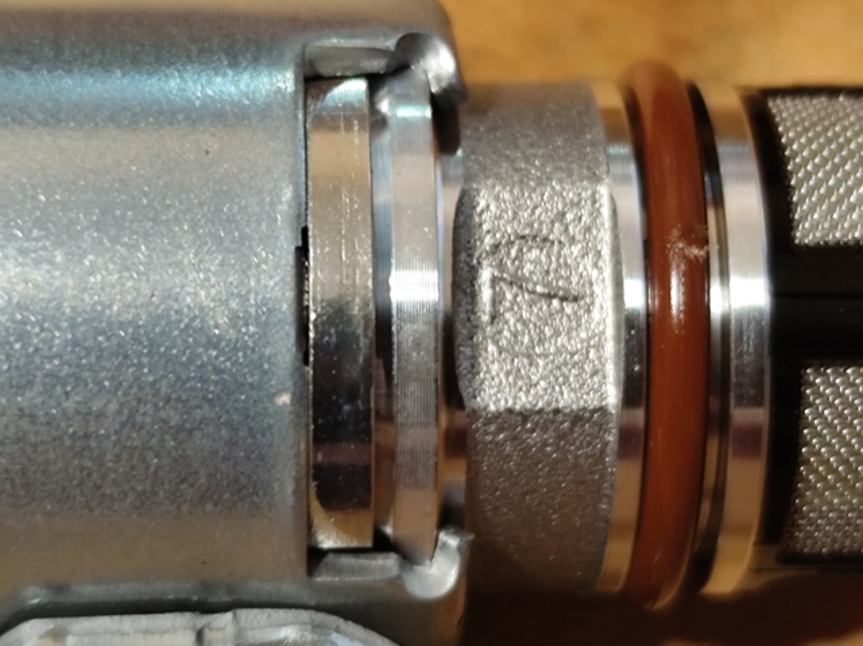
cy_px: 323
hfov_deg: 19.3
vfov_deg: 14.5
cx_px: 432
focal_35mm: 102
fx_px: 2541
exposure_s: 1/25
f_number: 1.65
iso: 1000
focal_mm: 6.19
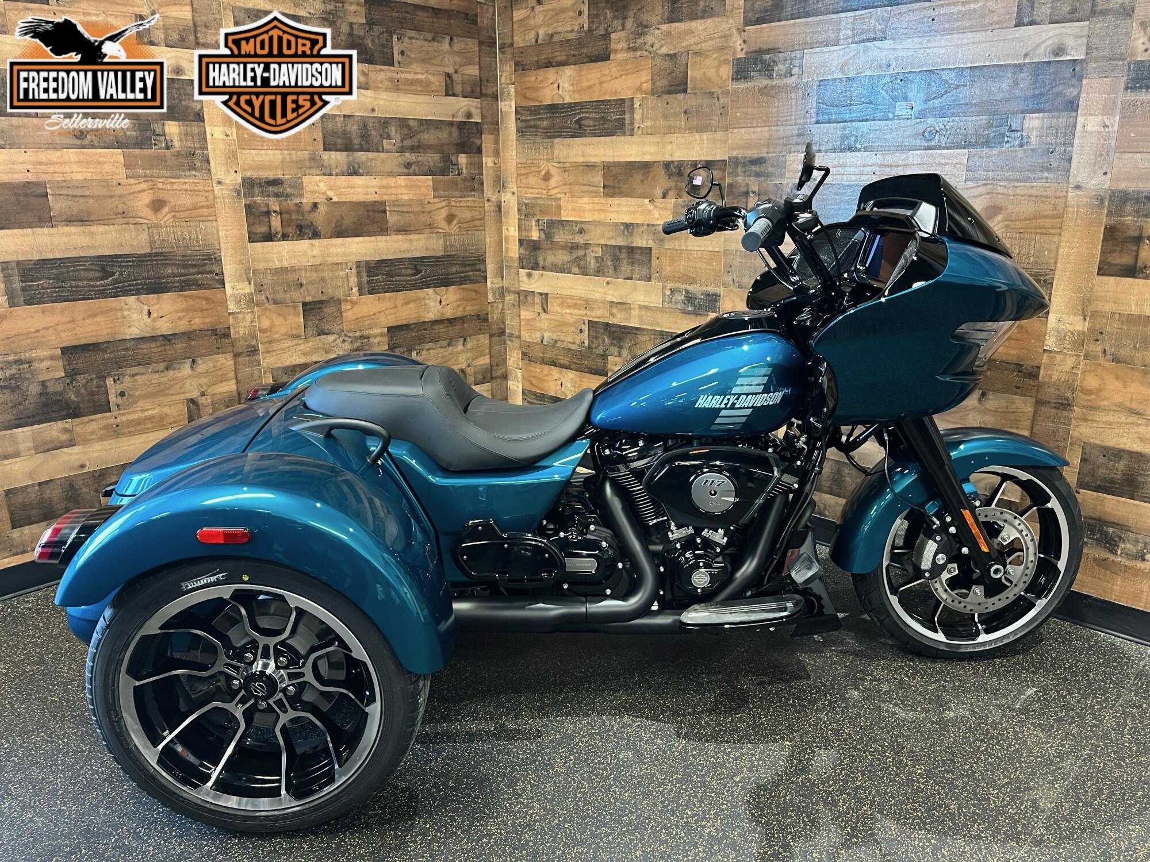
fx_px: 864
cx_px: 575
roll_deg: +0.6
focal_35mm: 26
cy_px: 431
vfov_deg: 53.1
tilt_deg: -17.2
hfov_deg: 67.3
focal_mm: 5.1
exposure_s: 1/40
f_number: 1.6
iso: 400
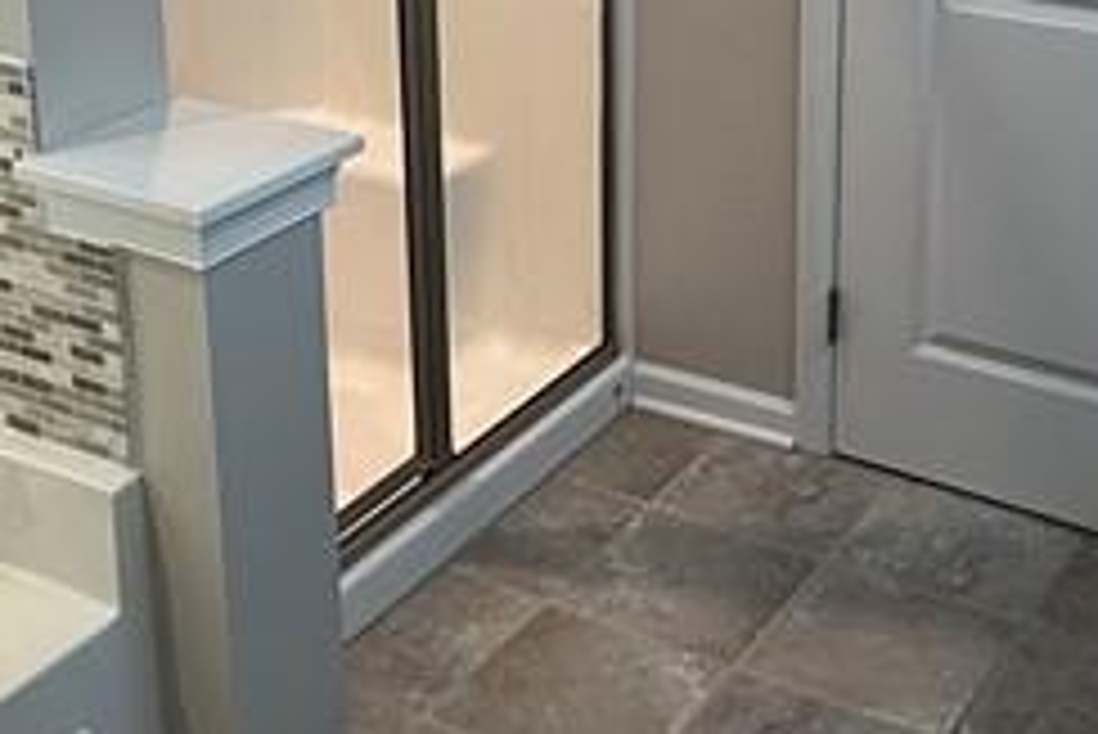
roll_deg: +1.3
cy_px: -14
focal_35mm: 61
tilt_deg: -14.8
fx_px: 1862
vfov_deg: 21.4
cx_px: 576
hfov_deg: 32.9
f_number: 2.2
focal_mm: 2.22
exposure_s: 1/120
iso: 125
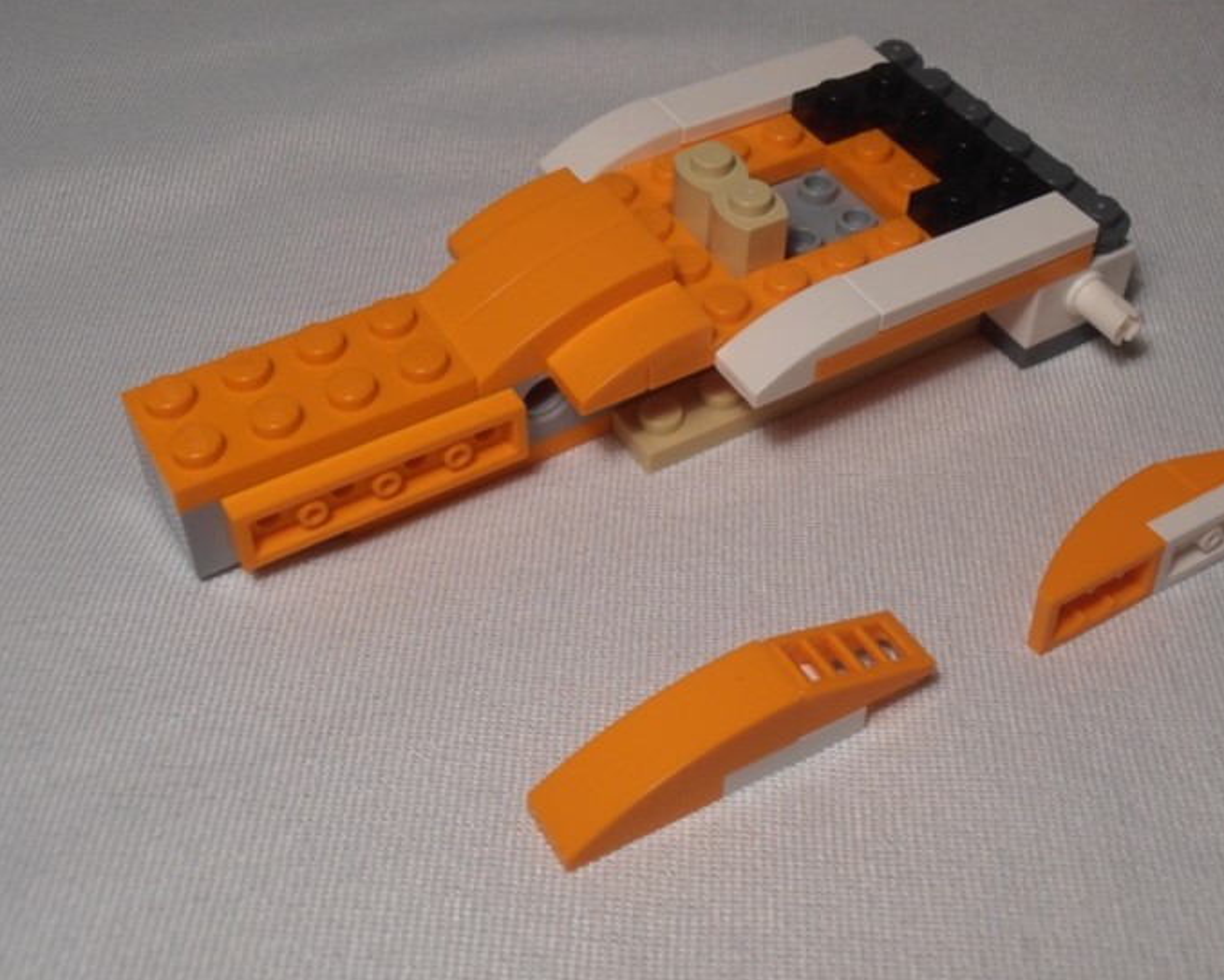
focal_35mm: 48
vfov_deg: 31.4
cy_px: 419
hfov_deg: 38.6
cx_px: 752
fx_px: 1739
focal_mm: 6.61
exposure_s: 1/60
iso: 80
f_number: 3.9
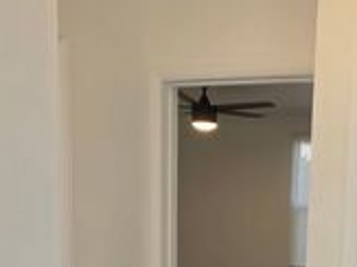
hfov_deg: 43.2
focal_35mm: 40
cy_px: 249
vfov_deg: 33.6
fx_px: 412
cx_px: 314
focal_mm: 2.2
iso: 40
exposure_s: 1/120
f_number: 1.9
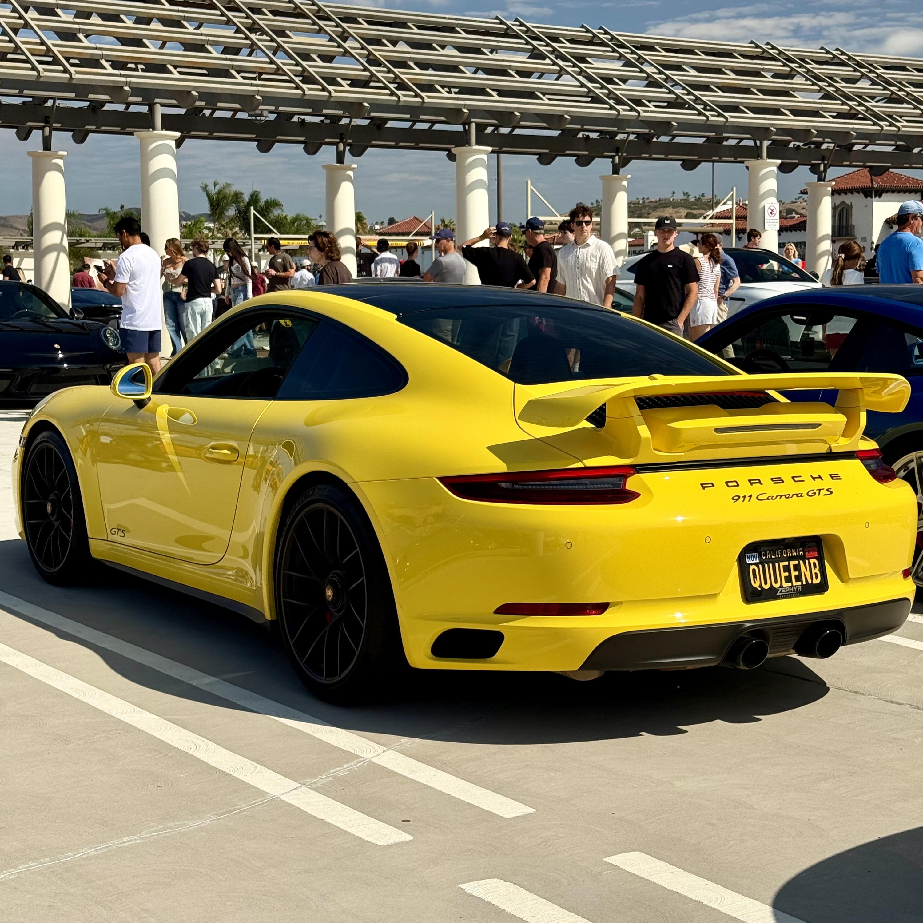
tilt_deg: -3.9
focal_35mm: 57
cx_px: 463
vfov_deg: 30.0
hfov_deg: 30.0
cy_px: 435
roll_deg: -0.6
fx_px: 1720
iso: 80
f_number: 1.78
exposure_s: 1/4329
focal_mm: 6.76
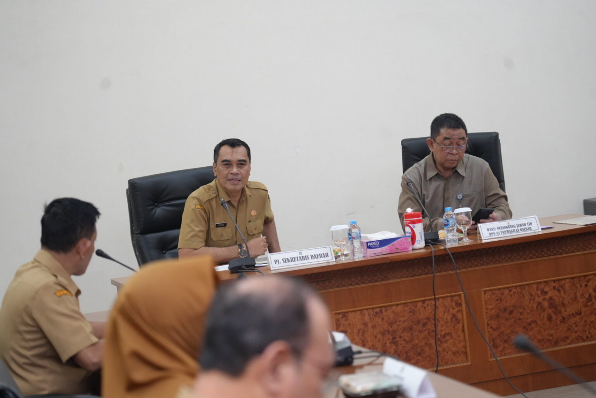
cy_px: 199
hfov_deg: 19.4
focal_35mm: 105
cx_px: 298
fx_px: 1740
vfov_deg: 13.1
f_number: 4
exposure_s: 1/160
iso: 3200
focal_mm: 105
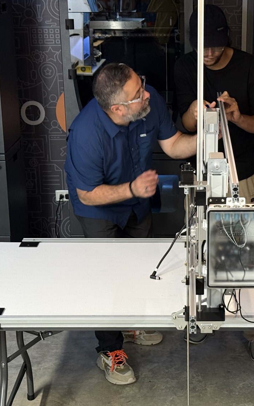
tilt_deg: -16.8
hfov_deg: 18.0
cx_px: 174
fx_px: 797
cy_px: 204
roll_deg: +0.6
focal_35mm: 72
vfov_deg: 28.6
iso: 320
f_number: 1.78
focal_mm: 6.76
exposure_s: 1/40
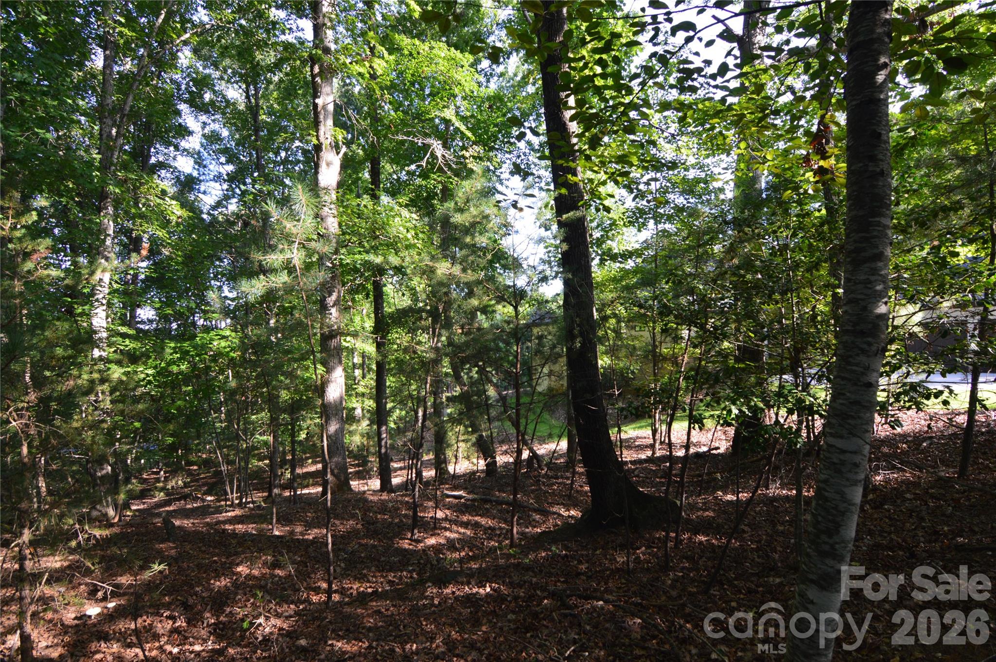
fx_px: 456
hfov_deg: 95.0
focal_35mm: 16
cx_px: 498
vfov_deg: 71.9
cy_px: 331
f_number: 8
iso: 640
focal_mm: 11
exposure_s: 1/60
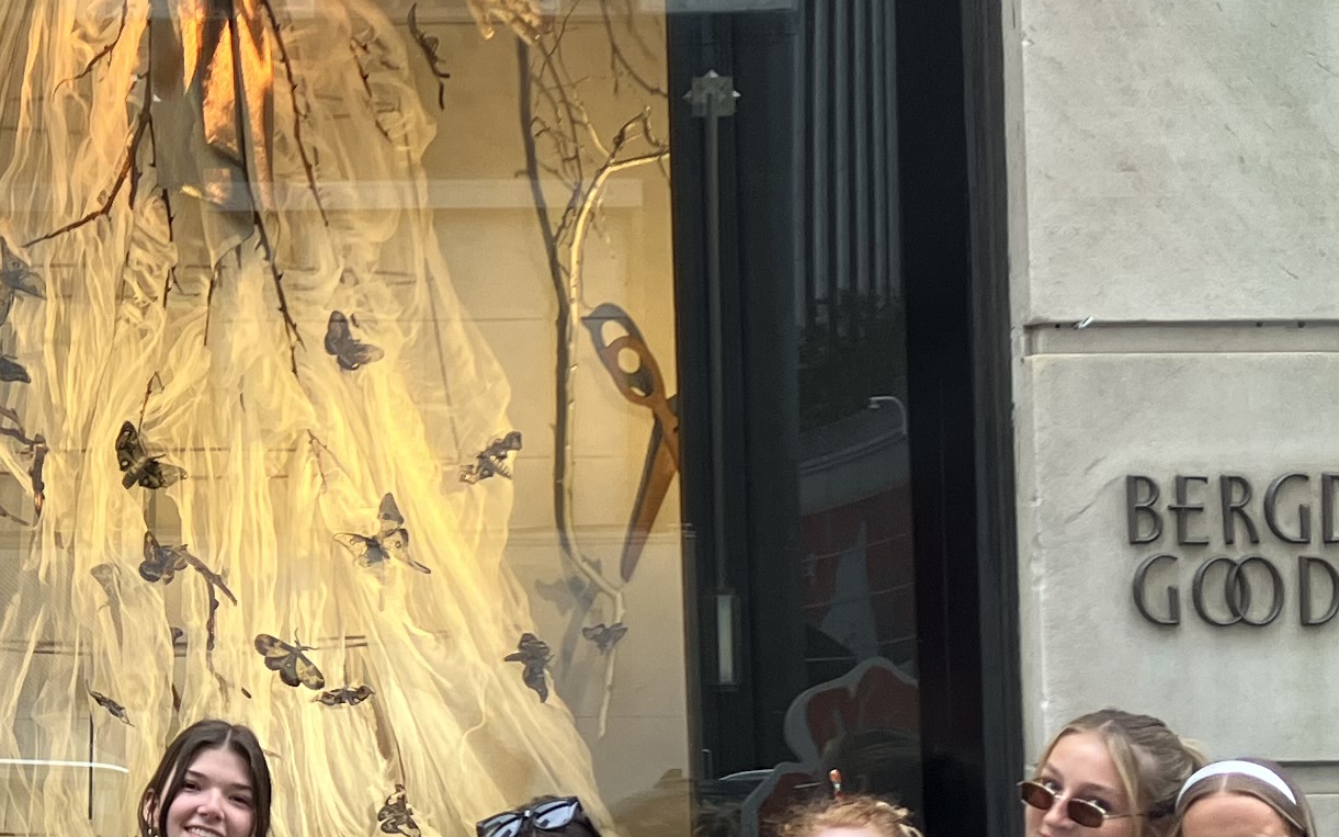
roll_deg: +0.8
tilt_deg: +3.0
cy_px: 595
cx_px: -89
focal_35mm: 98
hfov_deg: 20.3
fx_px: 3576
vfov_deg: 13.3
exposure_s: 1/120
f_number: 1.8
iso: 50
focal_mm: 3.99
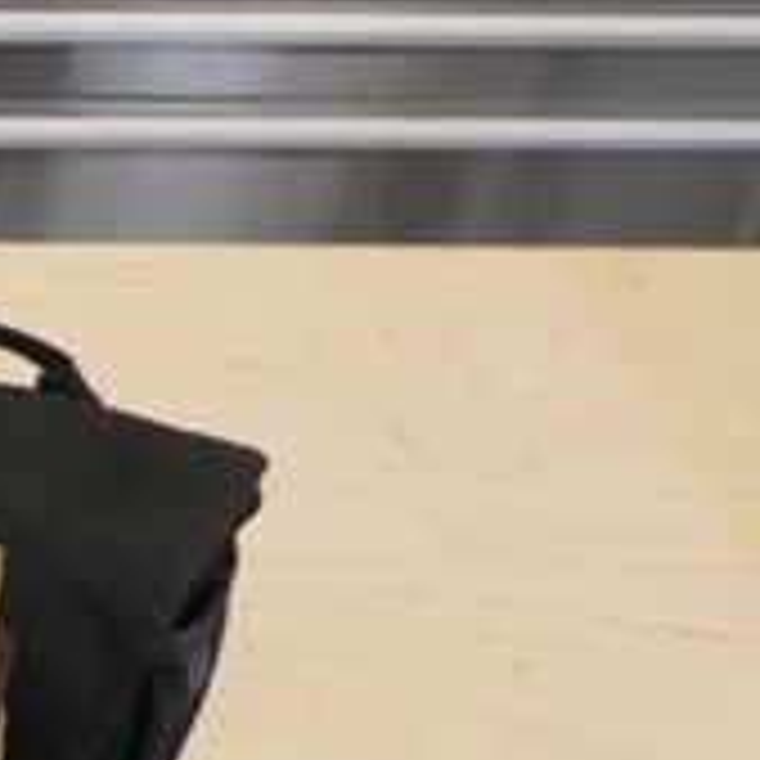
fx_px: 3328
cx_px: -1034
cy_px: 958
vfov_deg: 12.7
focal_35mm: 134
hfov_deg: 11.1
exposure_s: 1/60
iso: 2000
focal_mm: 16
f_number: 7.1
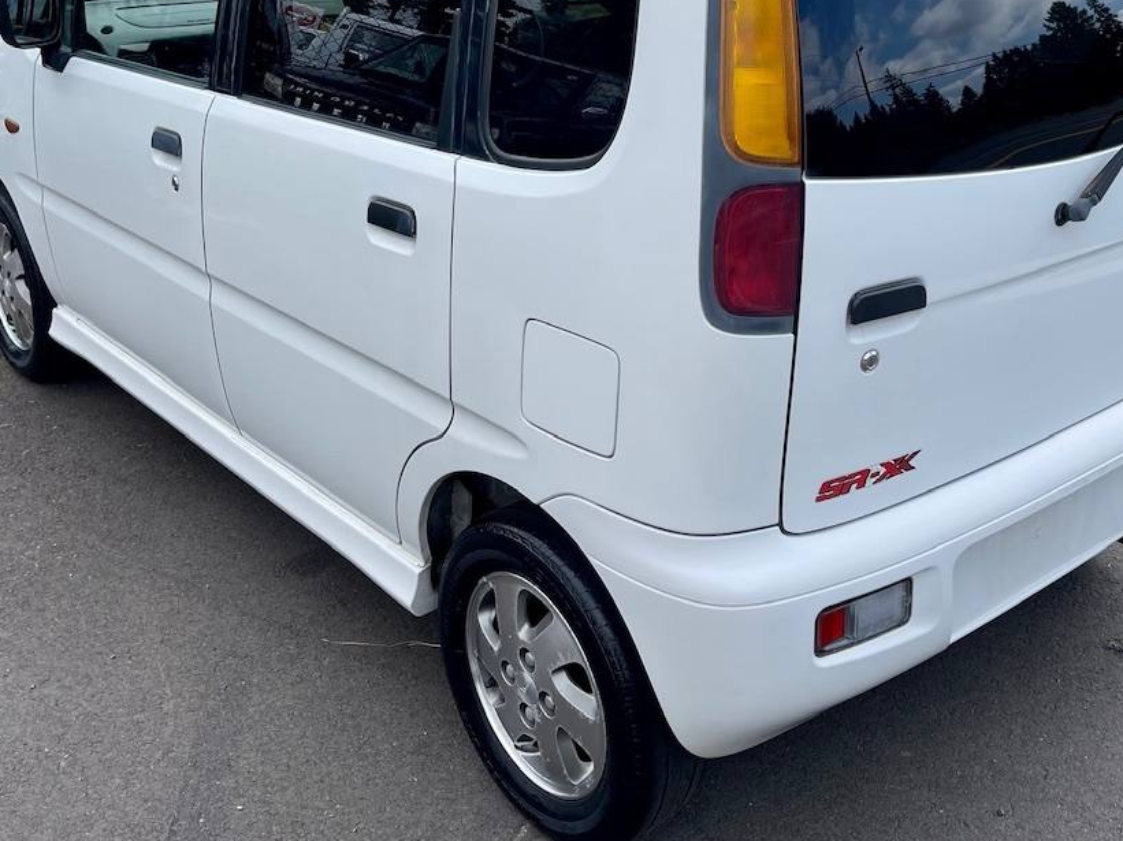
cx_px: 702
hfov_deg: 47.4
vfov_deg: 36.3
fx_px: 1265
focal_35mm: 39
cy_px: 264
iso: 32
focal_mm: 5.1
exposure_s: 1/1883
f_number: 1.6
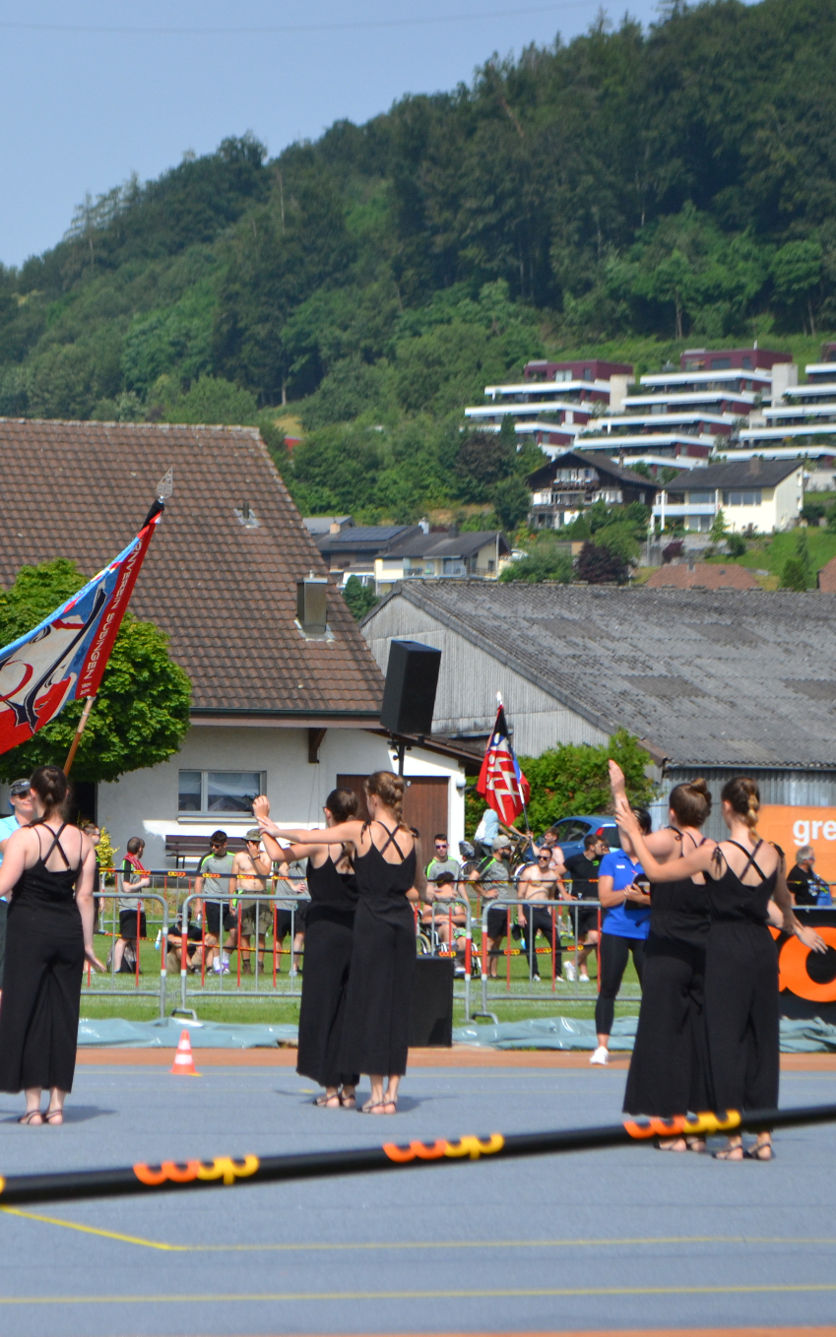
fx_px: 4620
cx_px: 57
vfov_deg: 16.5
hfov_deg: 10.3
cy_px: 667
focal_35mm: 127
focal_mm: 55
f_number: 6.3
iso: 400
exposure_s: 1/1600
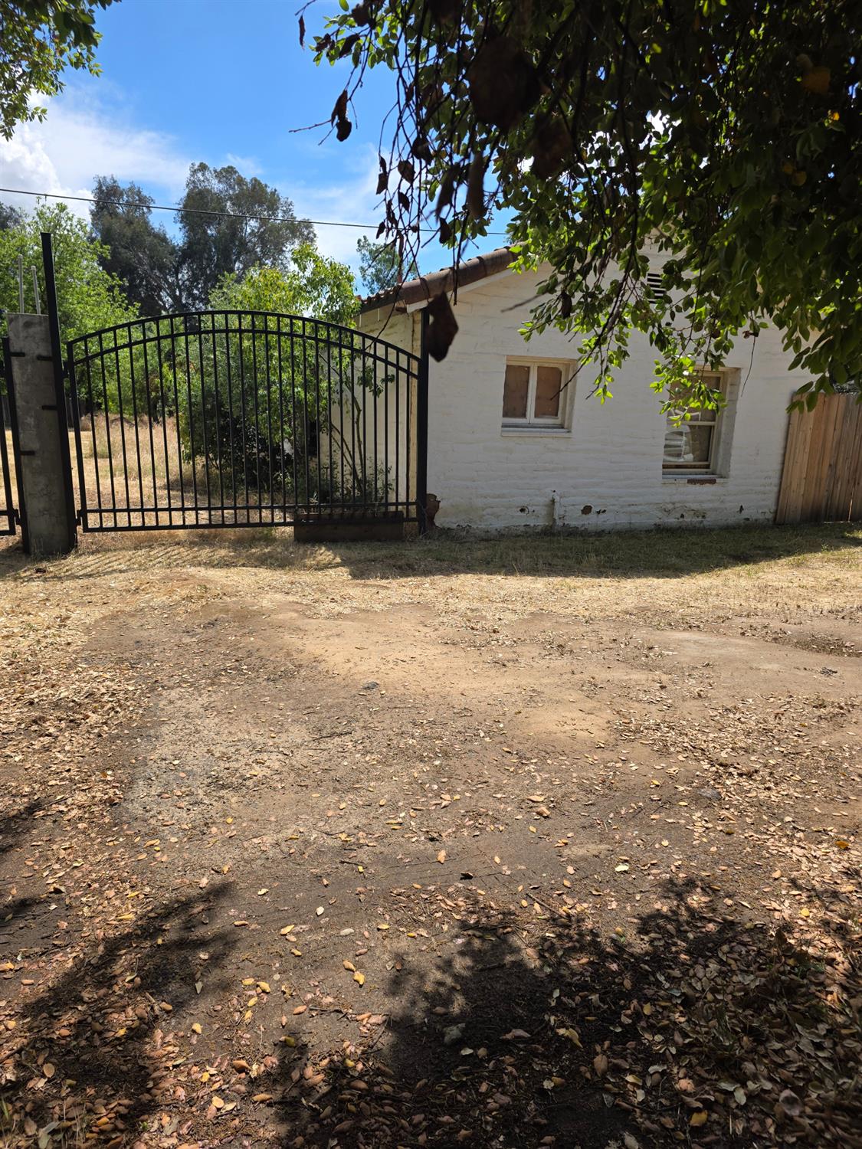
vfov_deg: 73.9
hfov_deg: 58.9
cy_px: 574
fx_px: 764
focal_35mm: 23
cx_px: 431
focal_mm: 6.3
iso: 80
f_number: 1.7
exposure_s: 1/4889
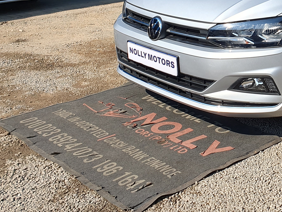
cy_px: 13
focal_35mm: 59
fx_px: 481
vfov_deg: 24.0
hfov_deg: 29.7
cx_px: 305
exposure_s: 1/1132
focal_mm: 4.32
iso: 50
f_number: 2.4
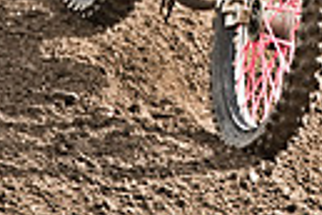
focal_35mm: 1046
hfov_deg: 2.0
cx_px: 280
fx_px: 9355
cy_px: -305
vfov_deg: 1.3
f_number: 2.8
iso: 400
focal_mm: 200
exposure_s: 1/1600
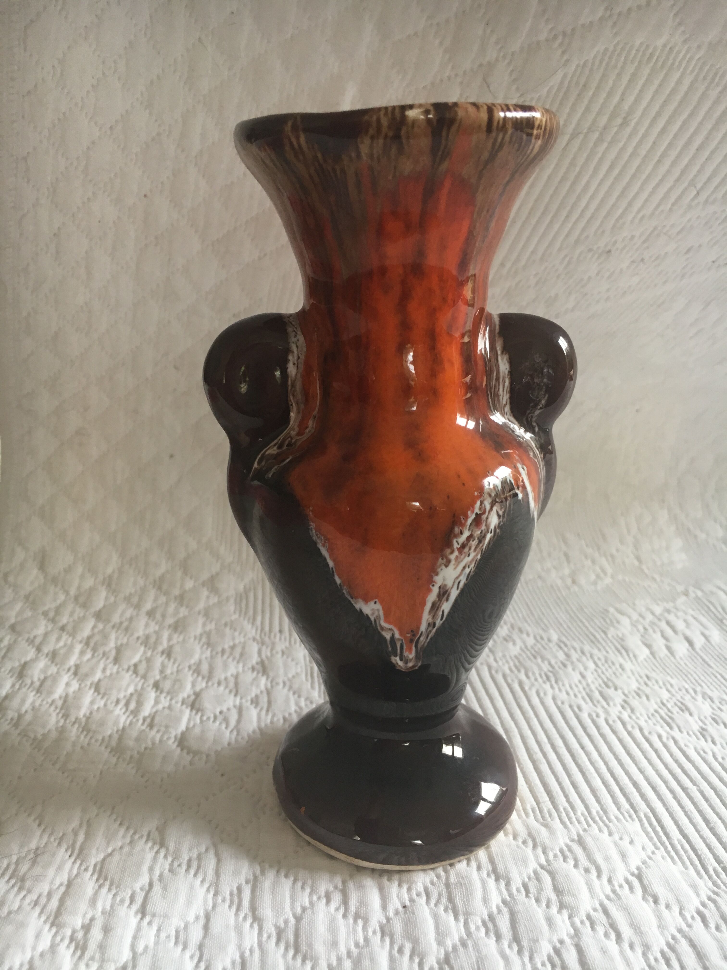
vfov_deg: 61.7
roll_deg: +0.0
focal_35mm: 29
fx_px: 812
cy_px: 485
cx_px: 364
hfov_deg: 48.2
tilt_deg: -15.2
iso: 50
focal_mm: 4.15
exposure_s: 1/33
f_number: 2.2
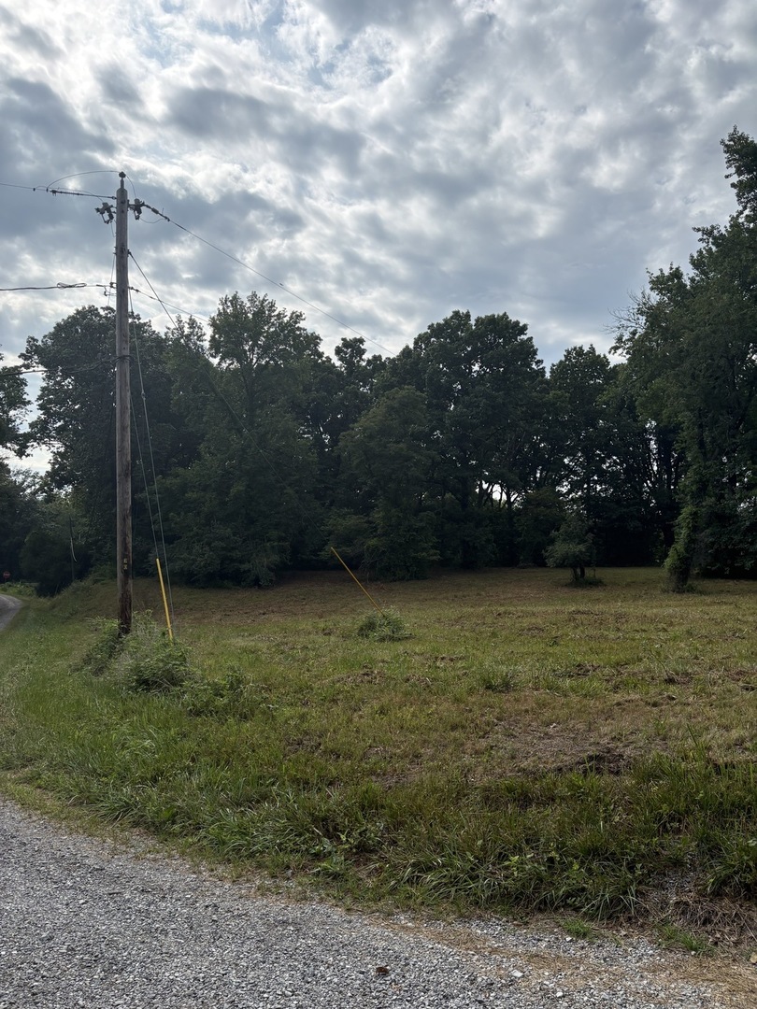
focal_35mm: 26
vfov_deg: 67.3
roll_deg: -2.2
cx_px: 378
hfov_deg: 53.1
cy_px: 504
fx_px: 758
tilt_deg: +3.7
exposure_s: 1/6993
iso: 50
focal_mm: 5.96
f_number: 1.6
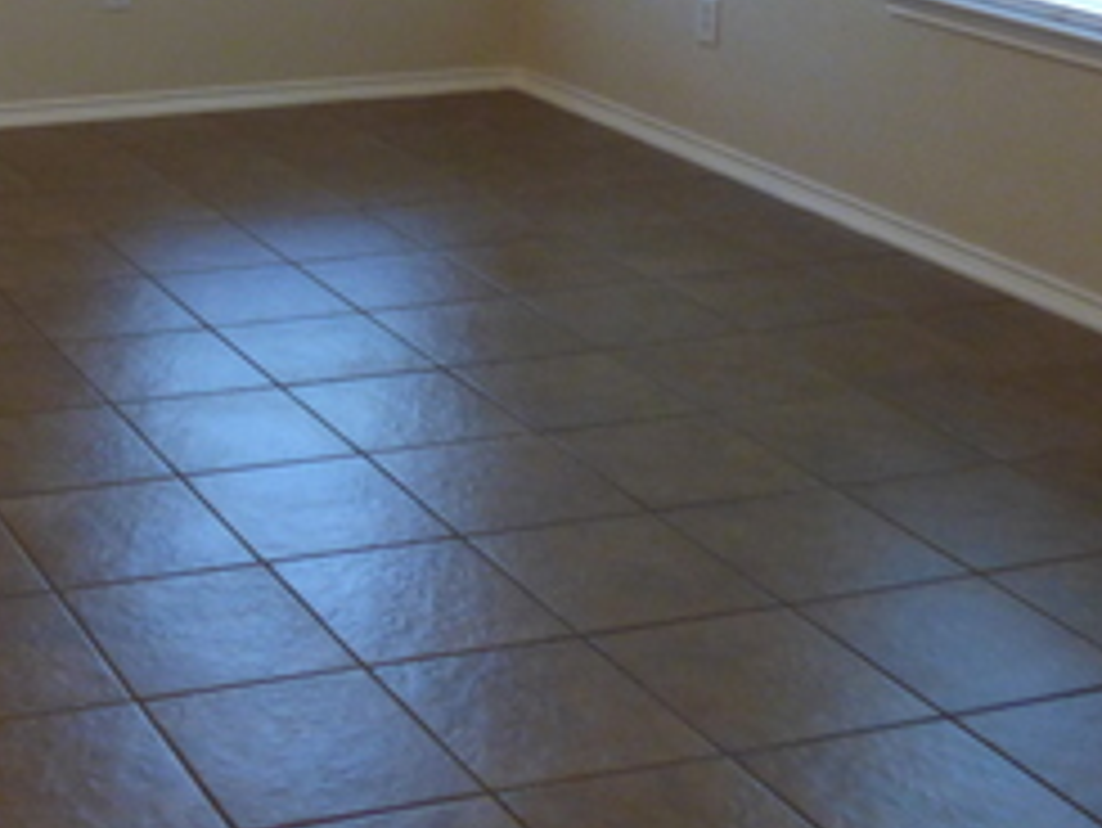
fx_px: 2166
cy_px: -32
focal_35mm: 68
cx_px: -139
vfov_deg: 20.8
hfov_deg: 26.1
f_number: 3.1
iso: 320
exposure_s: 1/60
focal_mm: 4.61
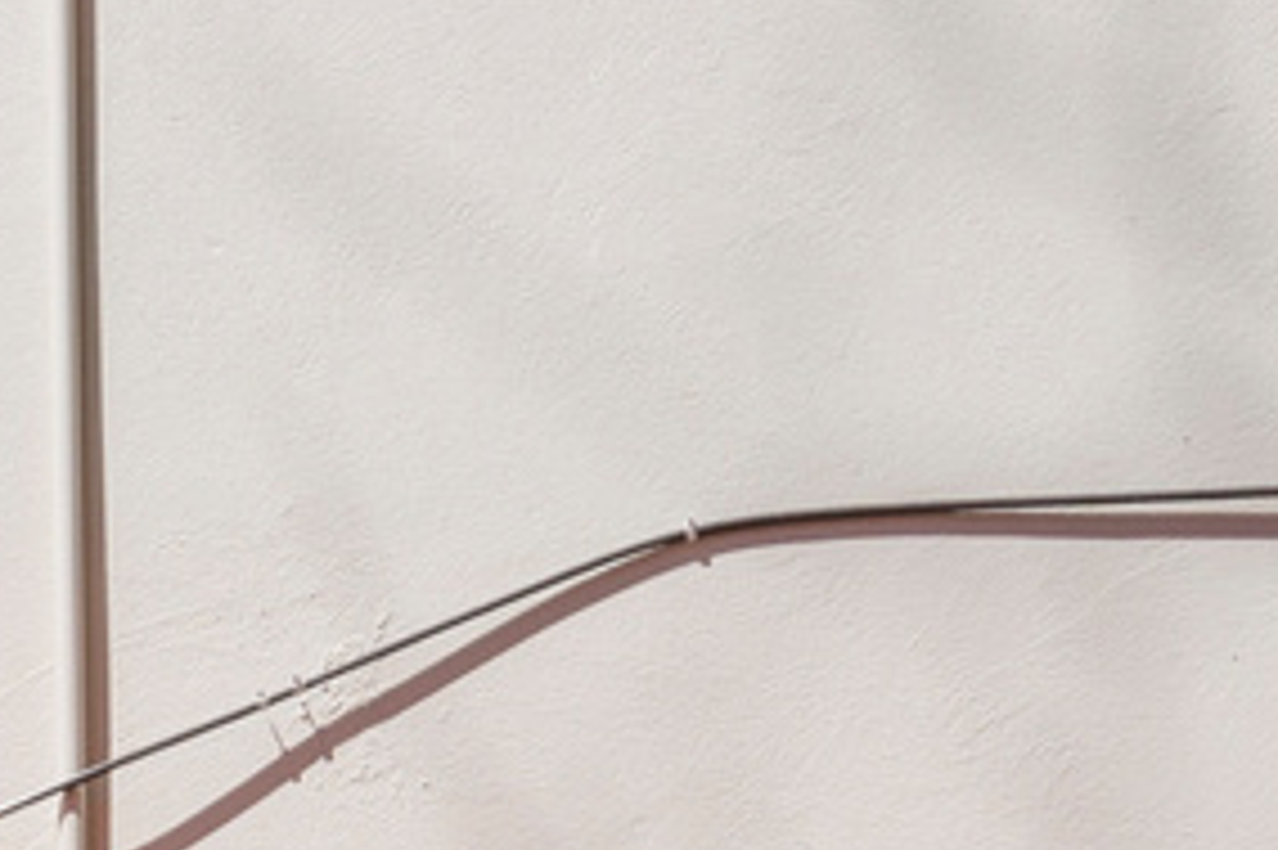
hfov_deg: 12.4
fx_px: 4612
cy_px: 2507
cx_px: -1796
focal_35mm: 130
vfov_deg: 8.8
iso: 250
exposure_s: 1/640
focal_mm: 18
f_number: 9
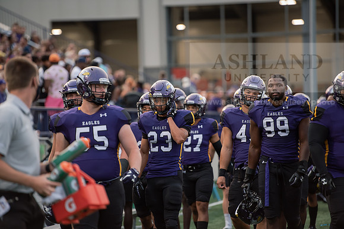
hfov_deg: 10.3
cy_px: 114
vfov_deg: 6.9
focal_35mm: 200
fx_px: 1911
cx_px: 172
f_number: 3.2
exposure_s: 1/800
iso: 1250
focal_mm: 200
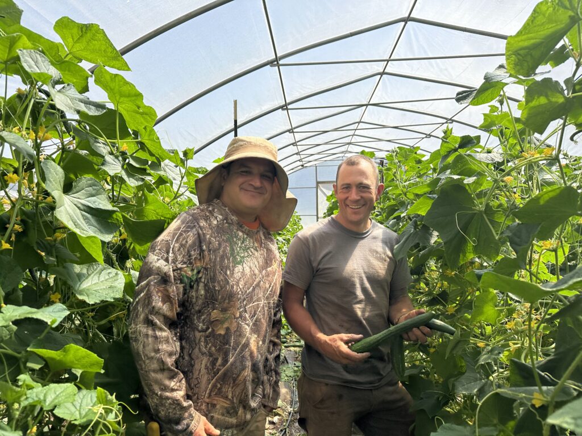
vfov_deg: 56.8
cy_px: 218
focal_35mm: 24
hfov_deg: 71.6
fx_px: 404
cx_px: 291
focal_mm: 6.86
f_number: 1.78
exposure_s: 1/6211
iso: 80
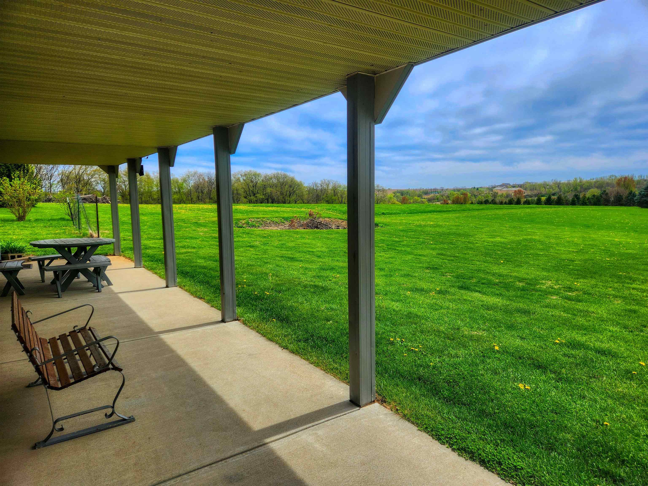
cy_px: 243
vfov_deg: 58.9
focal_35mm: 23
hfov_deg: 73.9
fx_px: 431
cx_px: 324
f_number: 1.8
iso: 20
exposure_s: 1/1597
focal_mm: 5.4
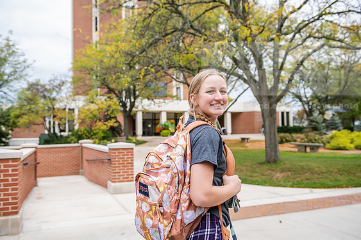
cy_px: 119
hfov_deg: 57.2
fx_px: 331
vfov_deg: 39.9
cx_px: 182
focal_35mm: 33
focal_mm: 32
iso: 100
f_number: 3.5
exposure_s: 1/320
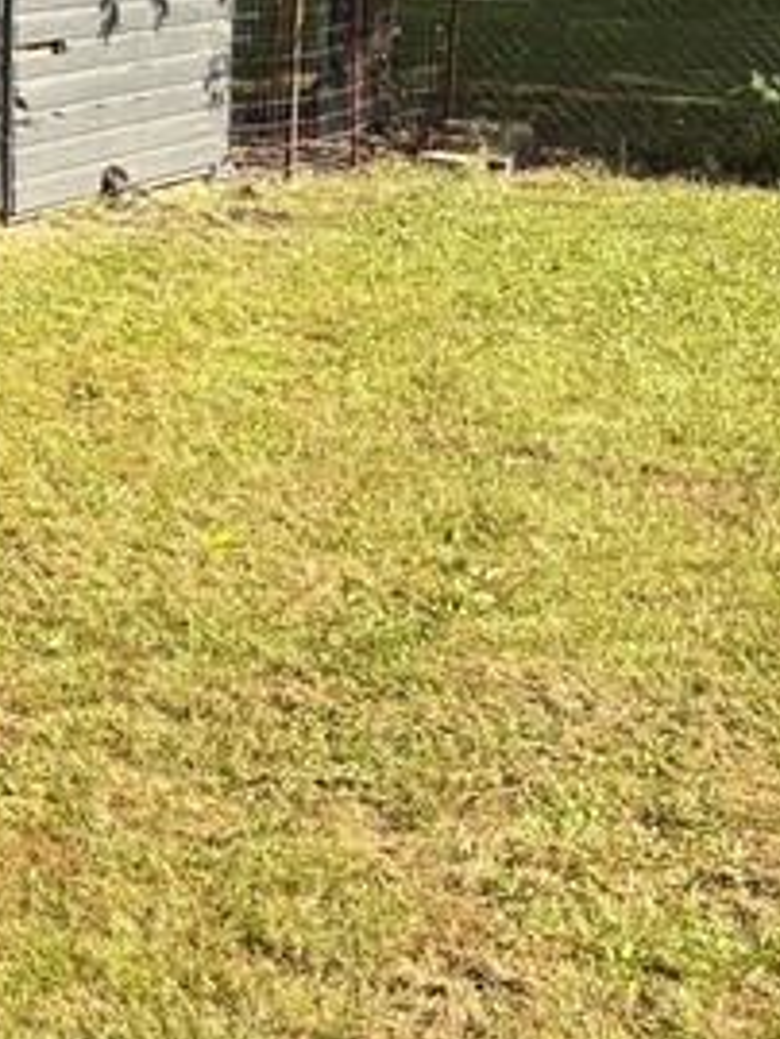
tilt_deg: -3.3
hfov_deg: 13.3
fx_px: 2972
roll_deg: +0.7
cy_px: 23
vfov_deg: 19.3
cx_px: -676
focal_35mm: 99
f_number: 1.6
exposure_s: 1/1175
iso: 50
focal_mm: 5.96
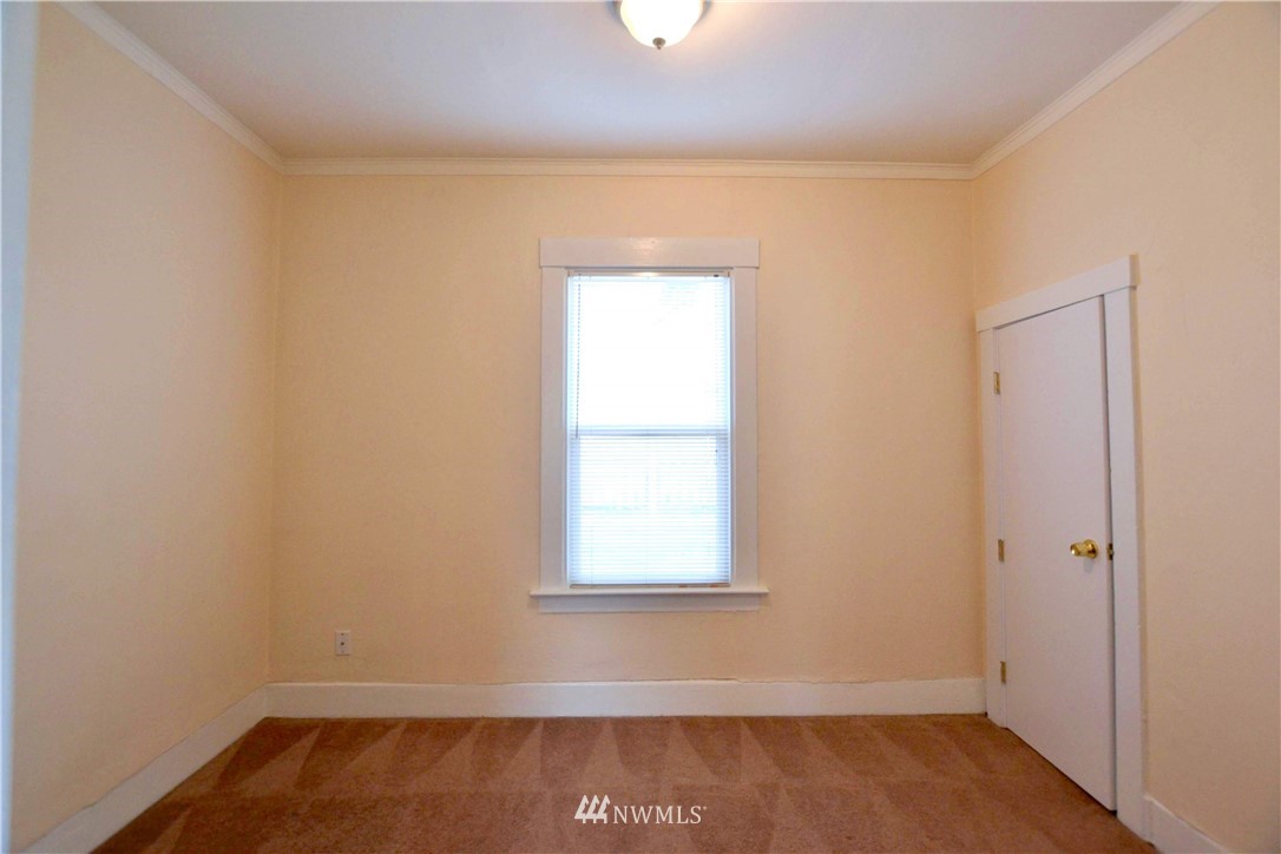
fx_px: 534
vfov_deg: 77.3
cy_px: 427
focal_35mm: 15
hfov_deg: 100.4
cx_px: 640
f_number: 4.5
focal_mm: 10
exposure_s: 1/80
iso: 400
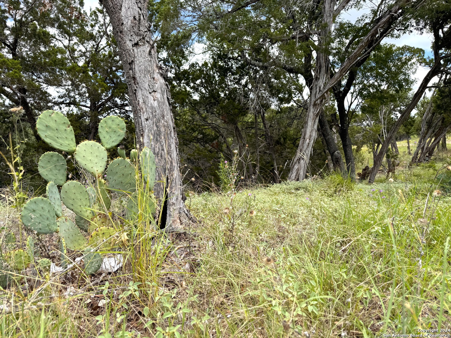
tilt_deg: -4.3
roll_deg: -0.1
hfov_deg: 71.6
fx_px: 313
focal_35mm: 24
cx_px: 226
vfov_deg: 56.8
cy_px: 169
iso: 80
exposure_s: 1/1524
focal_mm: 6.76
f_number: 1.78
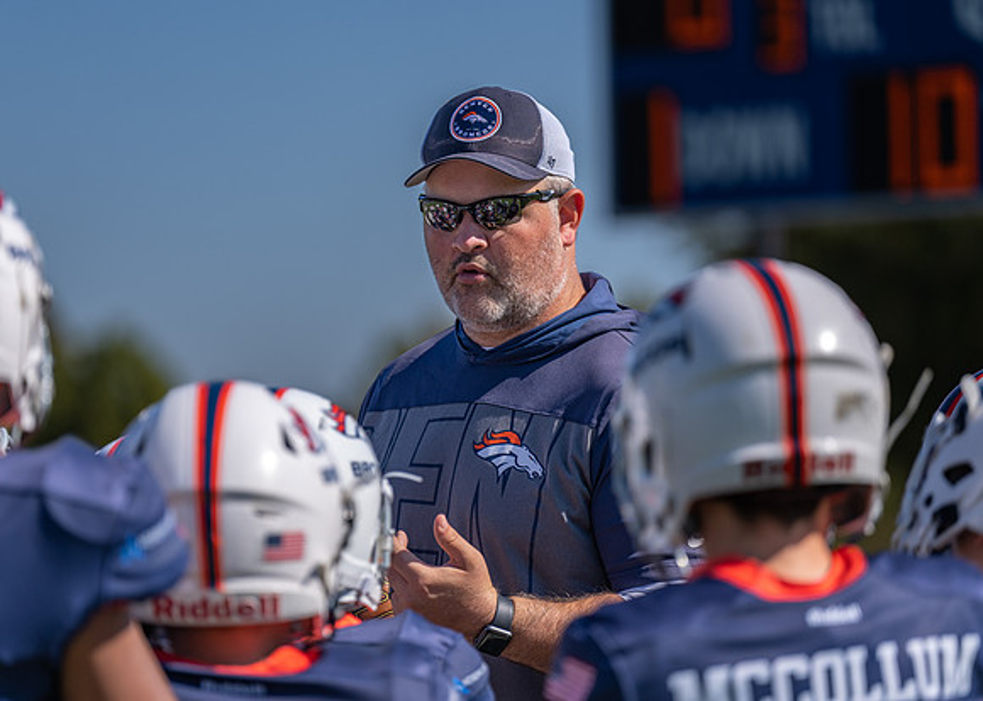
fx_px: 5616
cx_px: 422
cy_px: 344
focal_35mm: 201
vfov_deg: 7.1
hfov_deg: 10.0
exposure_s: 1/3200
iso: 100
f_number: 2.8
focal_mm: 162
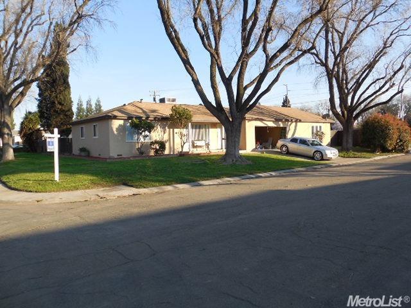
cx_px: 206
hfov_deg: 67.3
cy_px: 154
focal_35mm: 26
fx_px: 309
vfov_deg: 53.1
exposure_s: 1/500
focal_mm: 4.6
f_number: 3.5
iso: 125
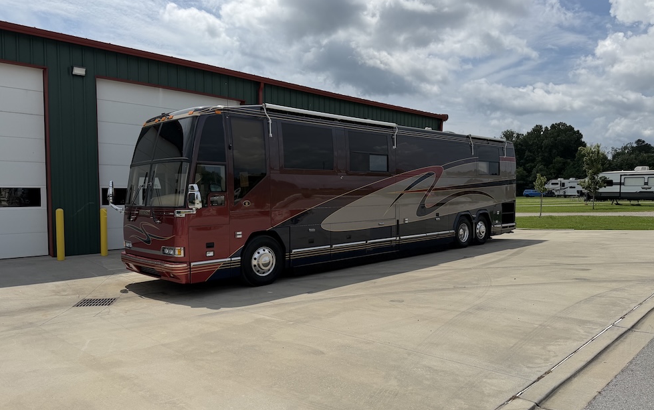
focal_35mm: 26
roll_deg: +0.3
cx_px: 322
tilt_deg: -5.0
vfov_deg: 47.6
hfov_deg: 70.4
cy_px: 215
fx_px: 464
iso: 80
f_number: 1.78
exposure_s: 1/11905
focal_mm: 6.76
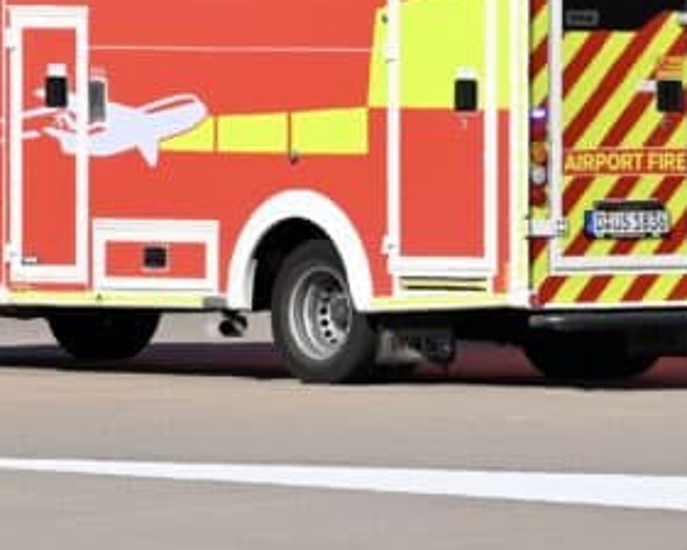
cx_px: 604
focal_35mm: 683
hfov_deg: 2.8
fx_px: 13892
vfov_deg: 2.3
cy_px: 429
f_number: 16
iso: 110
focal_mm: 200
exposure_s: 1/125
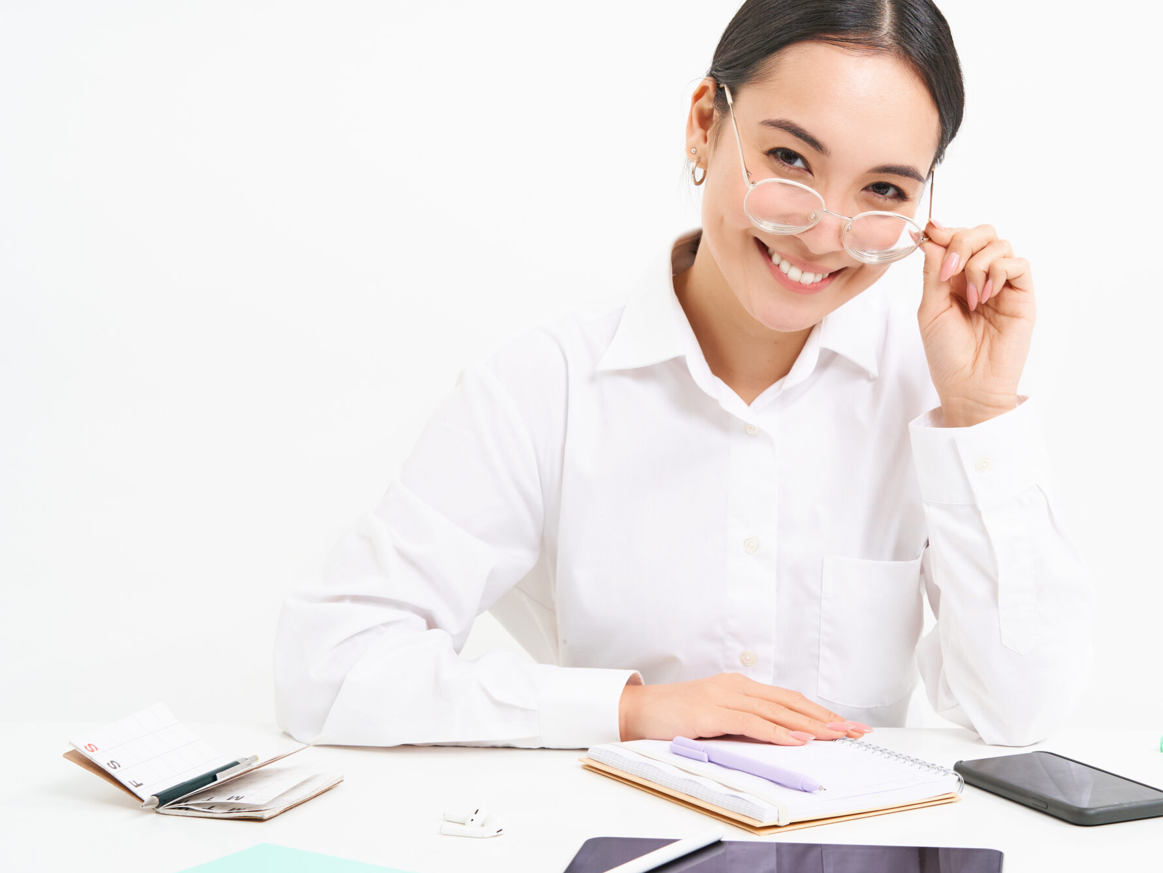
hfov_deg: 25.6
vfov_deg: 19.4
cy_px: 419
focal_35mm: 76
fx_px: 2554
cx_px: 752
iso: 400
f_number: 7.1
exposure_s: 1/125
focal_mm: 55
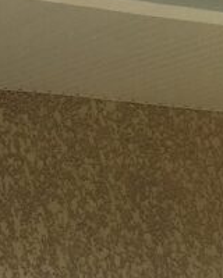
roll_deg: +0.7
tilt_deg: +24.0
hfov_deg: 9.7
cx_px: -272
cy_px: -143
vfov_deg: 12.6
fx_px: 1196
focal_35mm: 145
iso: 25
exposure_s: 1/1538
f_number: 2.2
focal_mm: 4.15
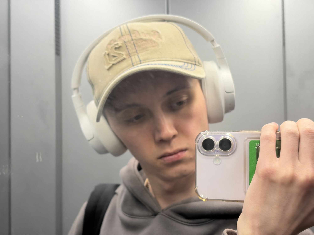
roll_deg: +1.0
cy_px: 118
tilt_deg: +3.6
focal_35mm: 52
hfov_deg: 36.8
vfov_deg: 28.0
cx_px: 157
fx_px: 472
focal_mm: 5.96
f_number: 1.6
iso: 50
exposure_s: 1/76
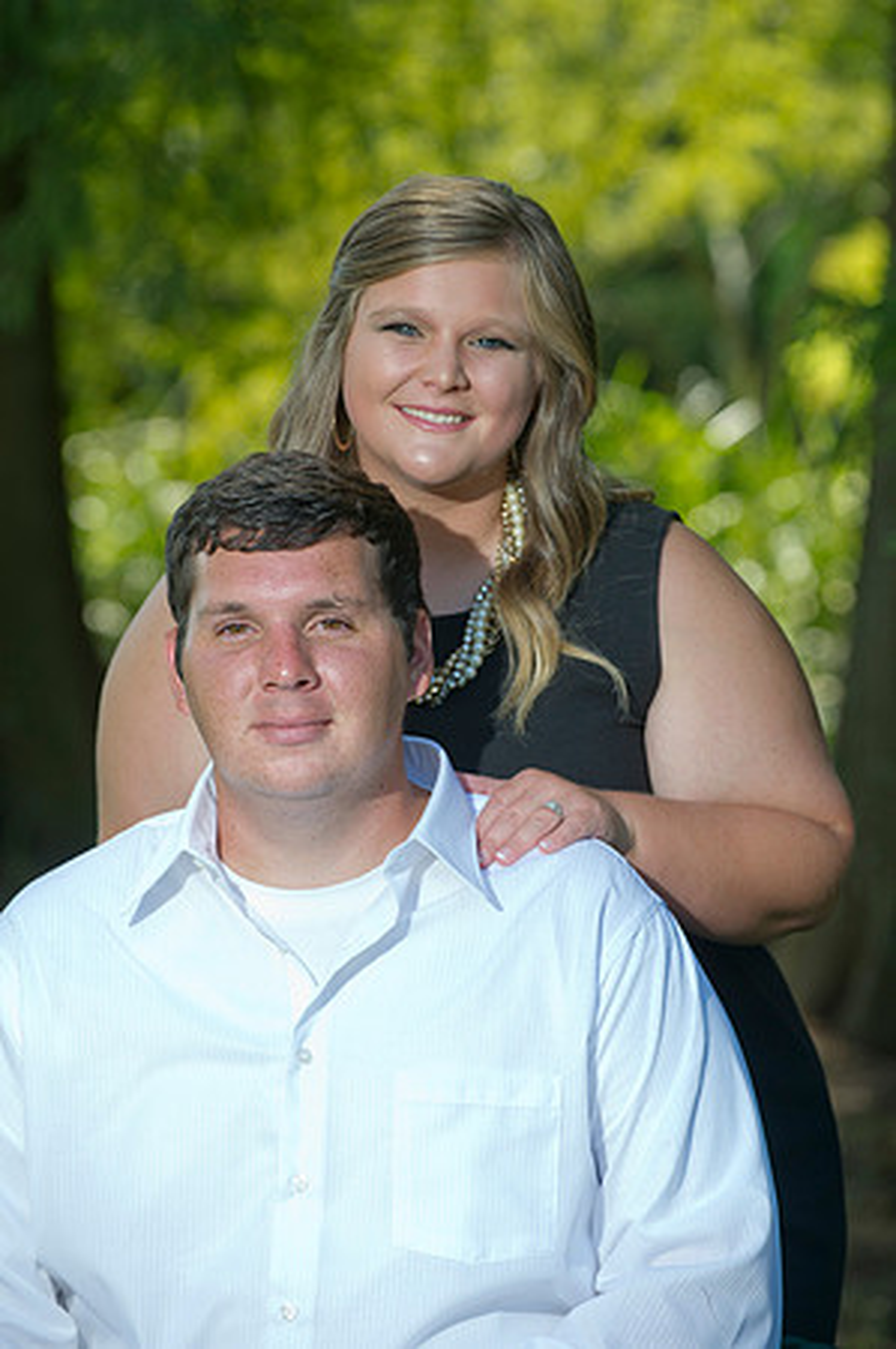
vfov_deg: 12.9
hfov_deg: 8.6
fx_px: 5987
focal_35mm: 160
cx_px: 448
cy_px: 674
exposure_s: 1/250
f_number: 4.5
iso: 320
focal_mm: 160
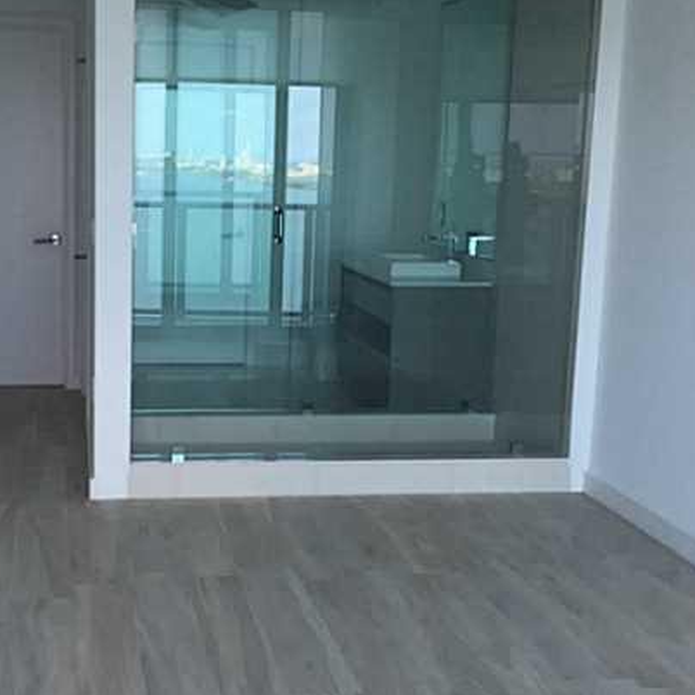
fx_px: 1158
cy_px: 363
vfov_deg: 33.4
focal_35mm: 51
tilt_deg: -10.0
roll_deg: -2.1
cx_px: 220
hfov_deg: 33.0
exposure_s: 1/120
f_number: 2.2
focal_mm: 4.15
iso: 40
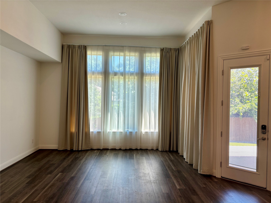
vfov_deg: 53.1
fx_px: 204
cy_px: 102
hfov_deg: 67.3
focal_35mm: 26
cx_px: 136
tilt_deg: -0.2
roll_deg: -0.6
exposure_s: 1/120
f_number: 1.6
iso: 40
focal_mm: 5.96
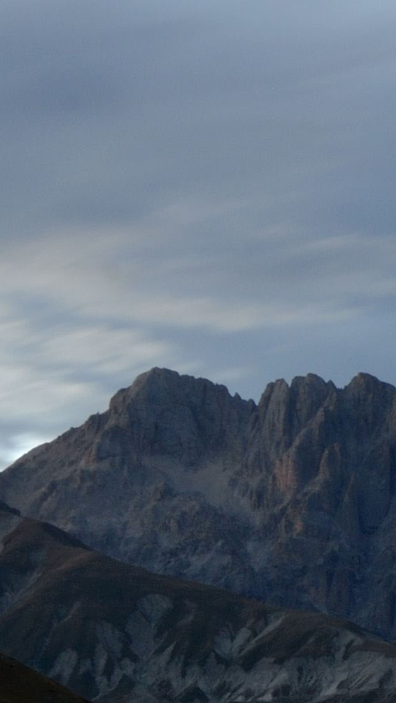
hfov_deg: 8.5
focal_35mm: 141
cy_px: 695
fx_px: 2630
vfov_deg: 15.0
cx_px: 553
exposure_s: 30
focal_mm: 20
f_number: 20
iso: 100
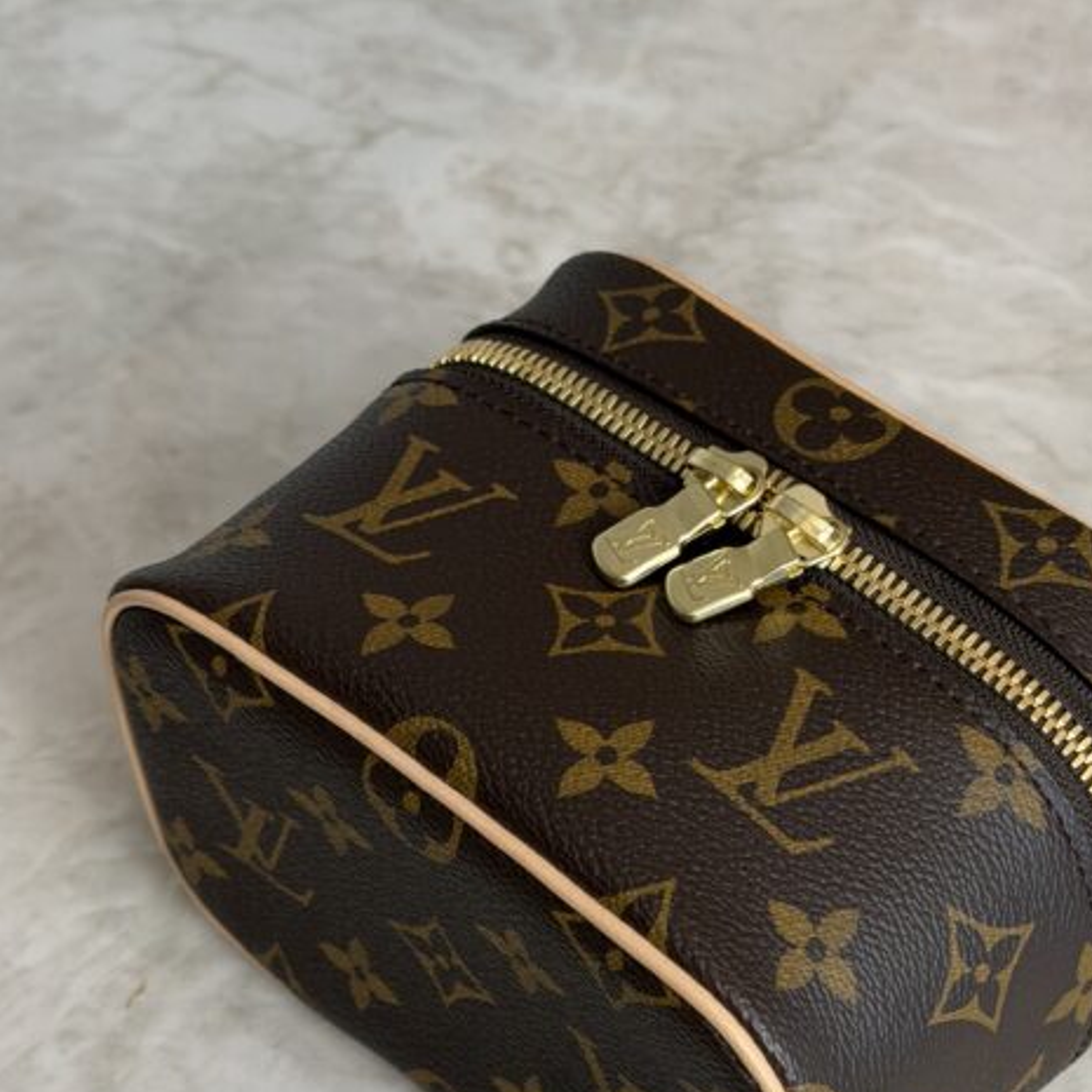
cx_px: 683
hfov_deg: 23.6
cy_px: 820
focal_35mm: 73
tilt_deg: -51.9
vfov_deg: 23.4
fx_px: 2605
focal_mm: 6.76
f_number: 1.78
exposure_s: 1/120
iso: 80
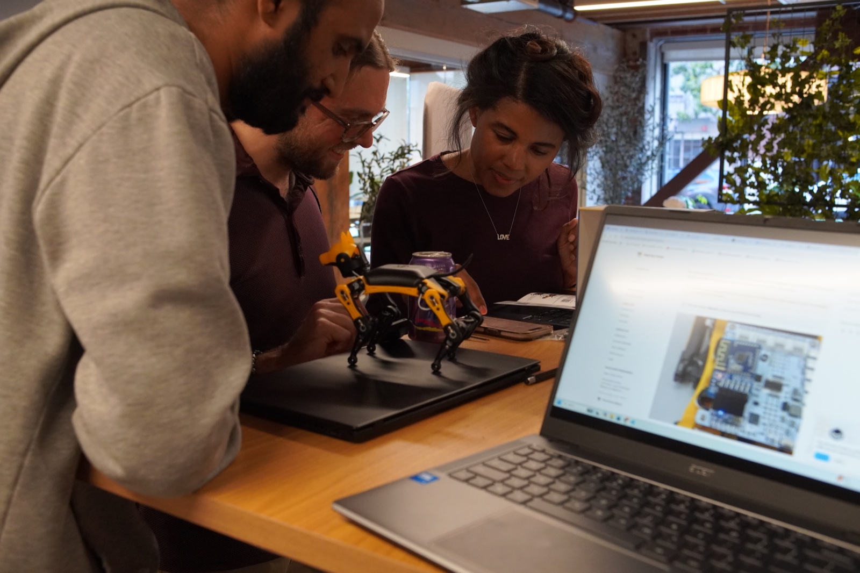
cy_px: 286
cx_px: 430
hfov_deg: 55.1
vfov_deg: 38.3
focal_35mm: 34
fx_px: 824
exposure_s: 1/160
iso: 2500
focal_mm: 23
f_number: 4
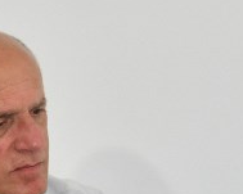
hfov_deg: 5.0
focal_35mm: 381
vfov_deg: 4.1
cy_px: 217
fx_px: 2739
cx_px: -243
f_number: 5
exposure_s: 1/60
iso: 720
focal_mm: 50
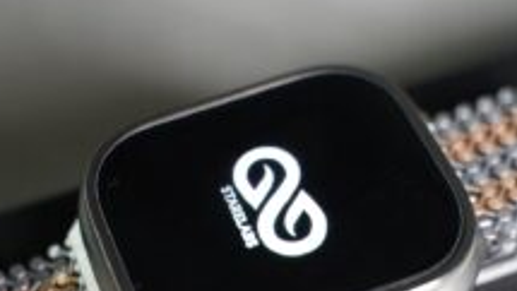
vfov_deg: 14.9
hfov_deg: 26.4
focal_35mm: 80
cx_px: 173
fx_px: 1097
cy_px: 290
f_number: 3.2
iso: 1600
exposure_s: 1/60
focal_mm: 41
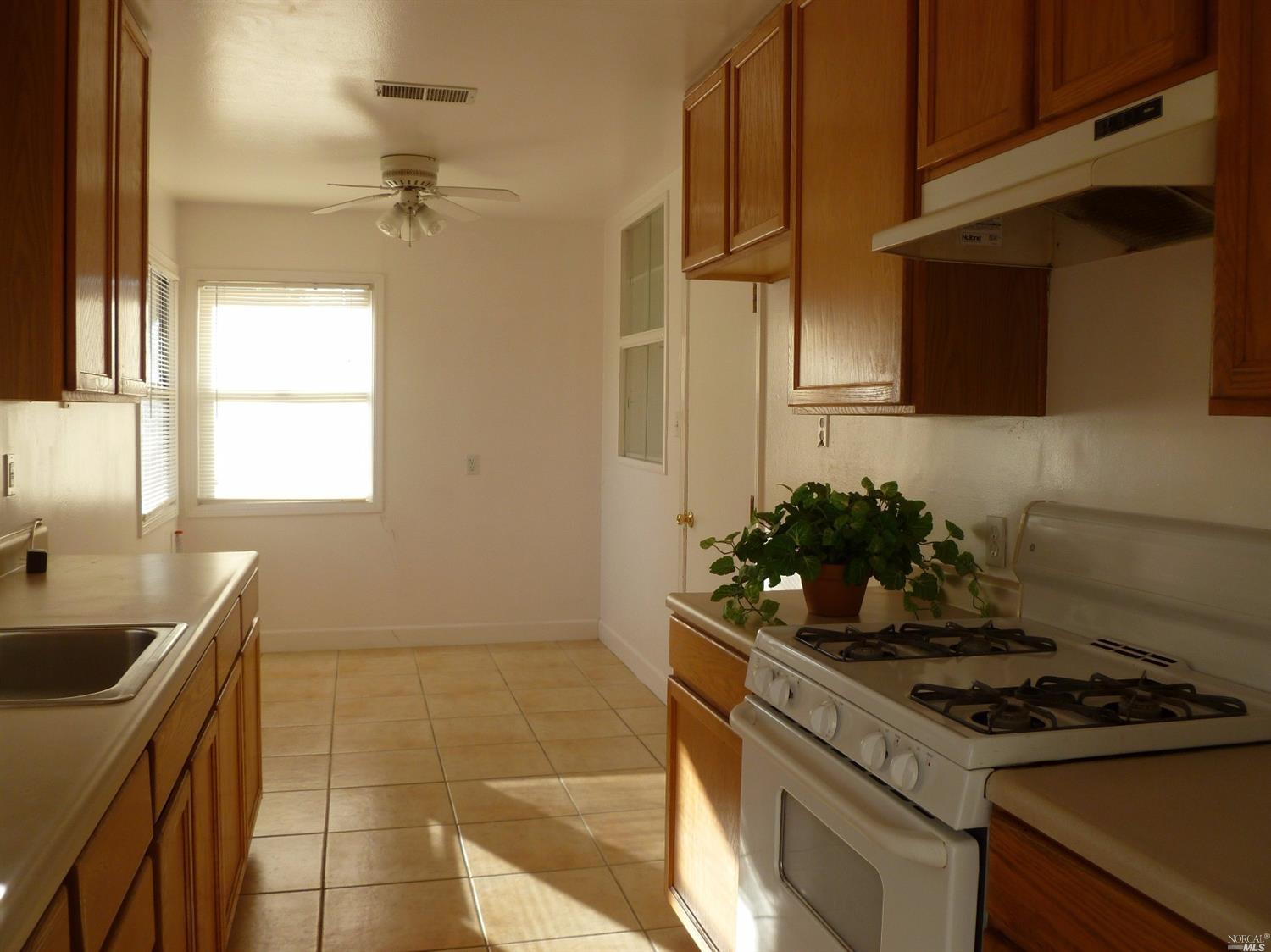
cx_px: 636
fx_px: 1028
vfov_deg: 49.7
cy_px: 476
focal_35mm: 28
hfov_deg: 63.5
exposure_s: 1/60
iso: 80
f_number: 3.3
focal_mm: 5
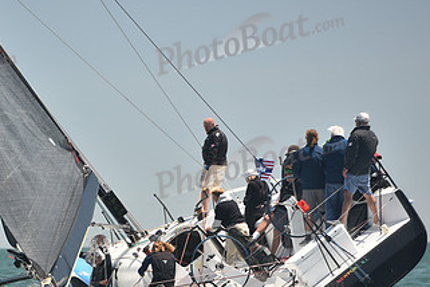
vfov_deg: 3.8
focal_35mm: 361
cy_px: 253
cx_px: 87
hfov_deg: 5.7
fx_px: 4312
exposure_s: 1/800
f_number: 4.5
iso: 250
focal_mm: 200
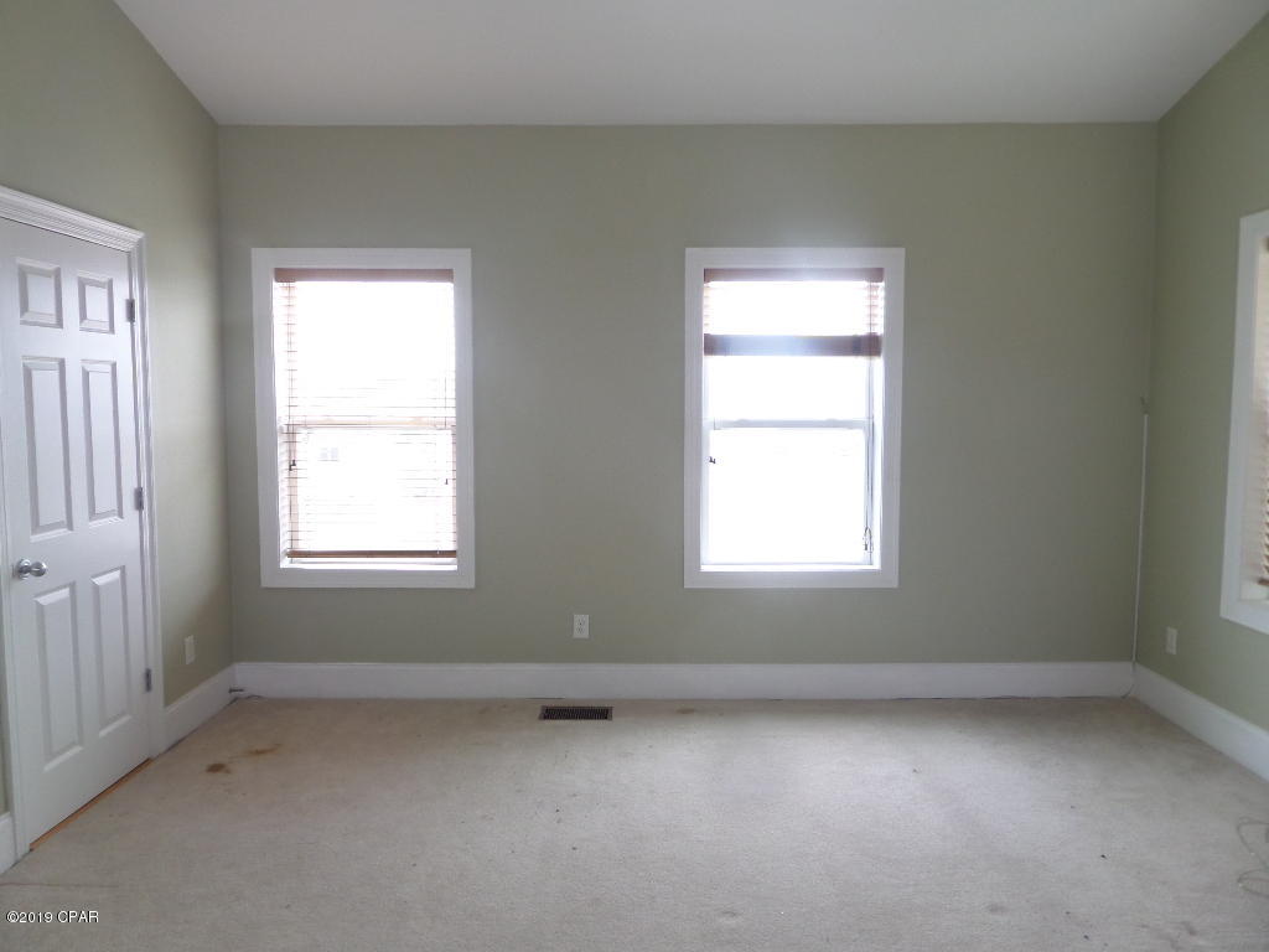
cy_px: 476
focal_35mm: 24
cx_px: 634
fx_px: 880
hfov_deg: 71.6
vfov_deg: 56.8
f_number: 3.2
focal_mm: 4
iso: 160
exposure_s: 1/30
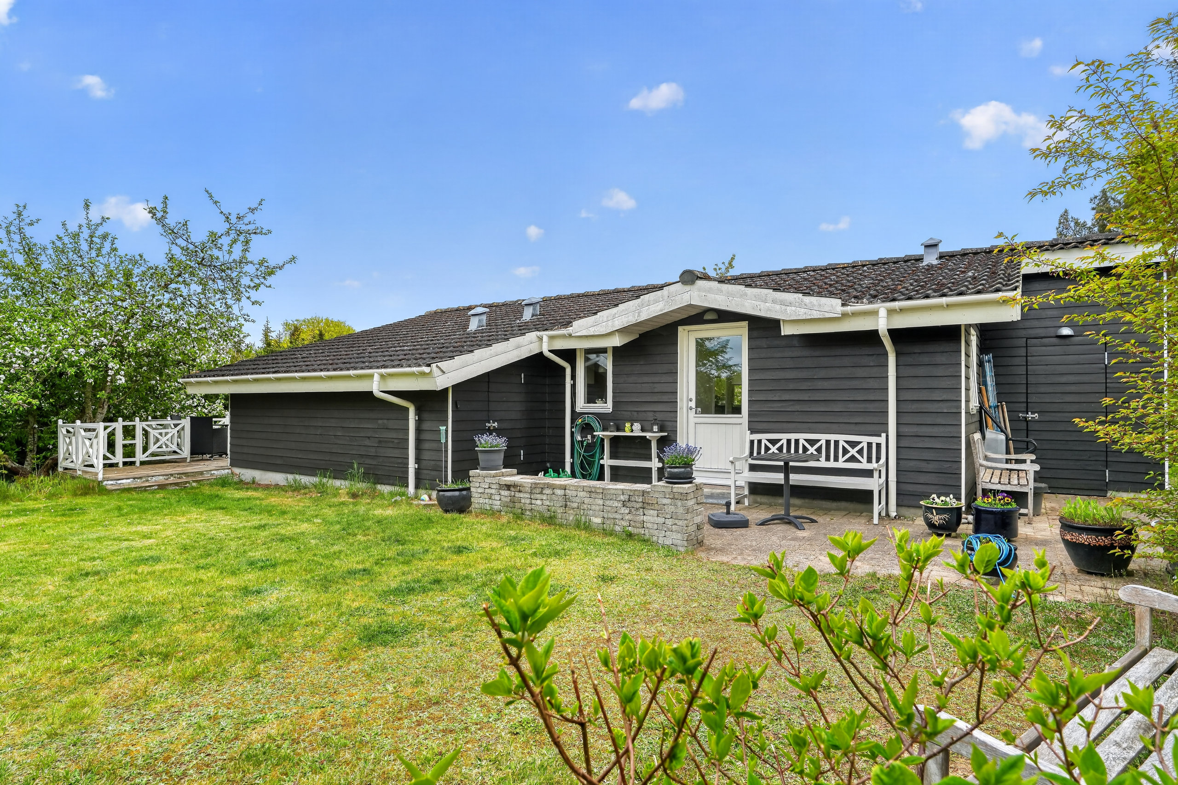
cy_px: 392
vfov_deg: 64.5
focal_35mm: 19
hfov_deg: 86.9
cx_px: 589
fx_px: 622
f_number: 8
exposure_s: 1/250
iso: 400
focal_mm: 19
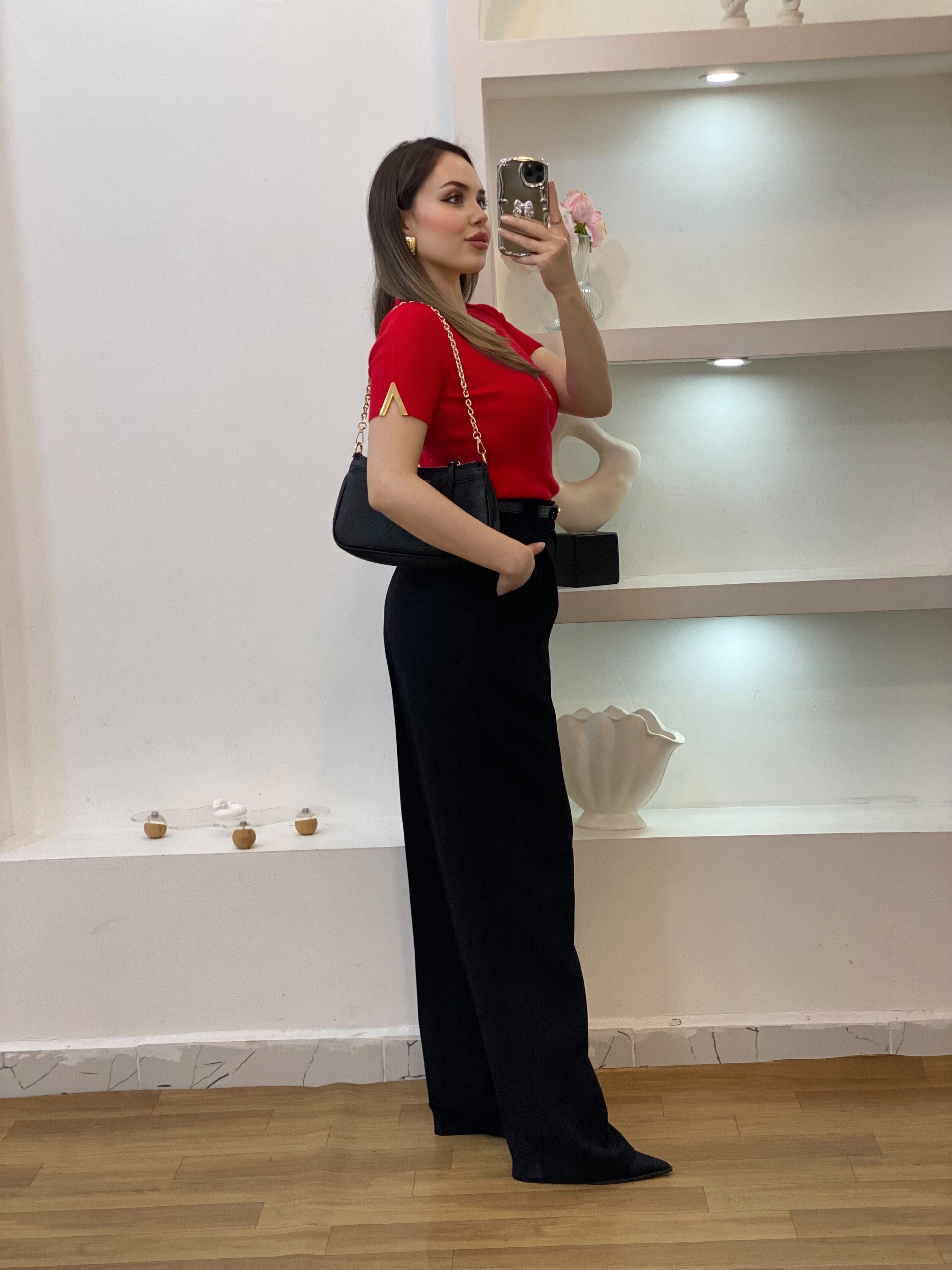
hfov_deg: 28.0
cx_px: 476
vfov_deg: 36.8
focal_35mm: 52
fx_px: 1907
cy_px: 635
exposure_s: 1/100
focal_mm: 6
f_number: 2
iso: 80
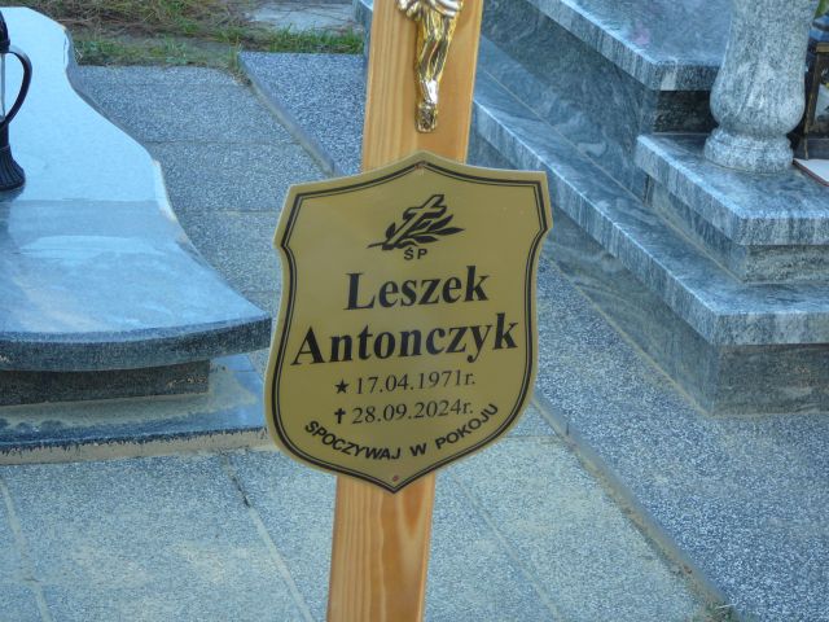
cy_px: 311
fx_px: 2275
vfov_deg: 15.6
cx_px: 414
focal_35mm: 95
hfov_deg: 20.7
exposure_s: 1/80
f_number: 3.9
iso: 80
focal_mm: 14.1
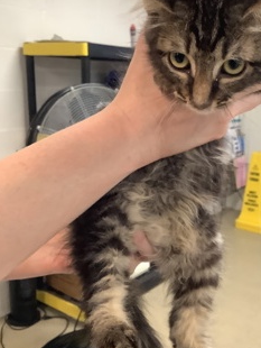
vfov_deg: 44.8
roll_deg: -1.0
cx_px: 170
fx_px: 422
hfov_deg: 34.1
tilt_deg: -13.9
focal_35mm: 42
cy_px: 178
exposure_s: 1/40
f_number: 2.4
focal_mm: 3.3
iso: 250
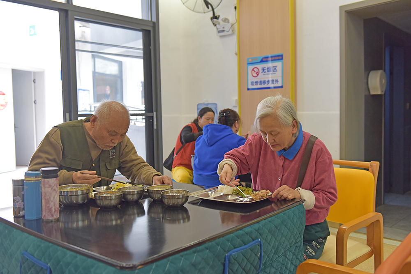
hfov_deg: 58.7
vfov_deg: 41.1
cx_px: 206
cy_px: 137
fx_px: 365
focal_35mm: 32
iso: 1600
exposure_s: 1/250
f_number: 3.5
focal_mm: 32
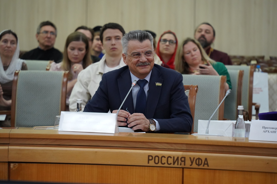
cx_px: 138
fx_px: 1539
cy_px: 92
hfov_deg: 10.3
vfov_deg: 6.9
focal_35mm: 200
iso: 6400
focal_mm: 200
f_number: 5.6
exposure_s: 1/160
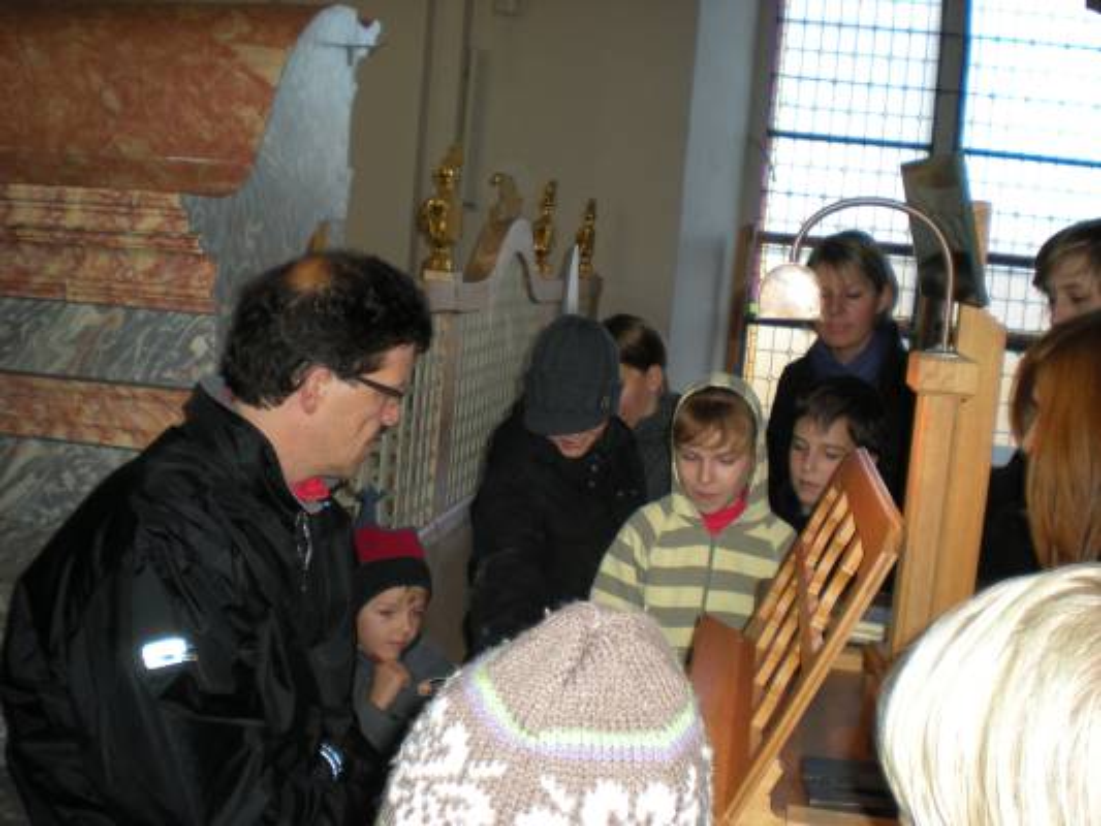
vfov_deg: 37.7
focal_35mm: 38
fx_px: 1209
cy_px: 413
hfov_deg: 49.0
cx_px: 550
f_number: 3.1
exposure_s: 1/60
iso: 109
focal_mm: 6.3
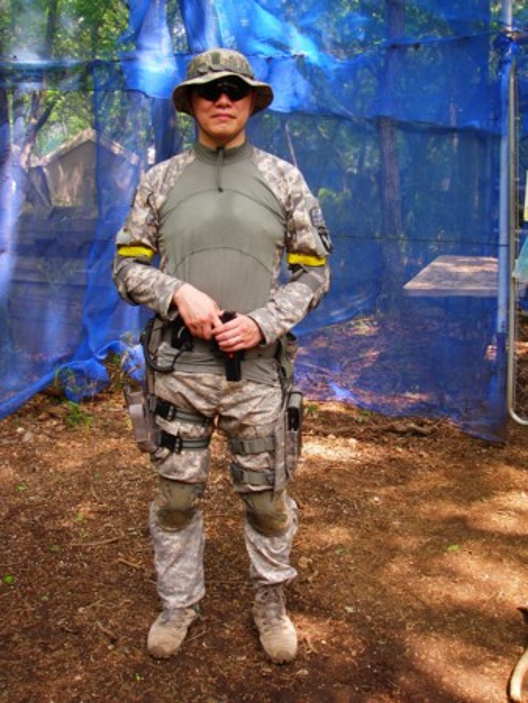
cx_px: 264
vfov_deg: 49.0
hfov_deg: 37.8
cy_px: 352
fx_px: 772
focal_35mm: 38
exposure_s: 1/60
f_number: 3.3
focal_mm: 6.3
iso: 80
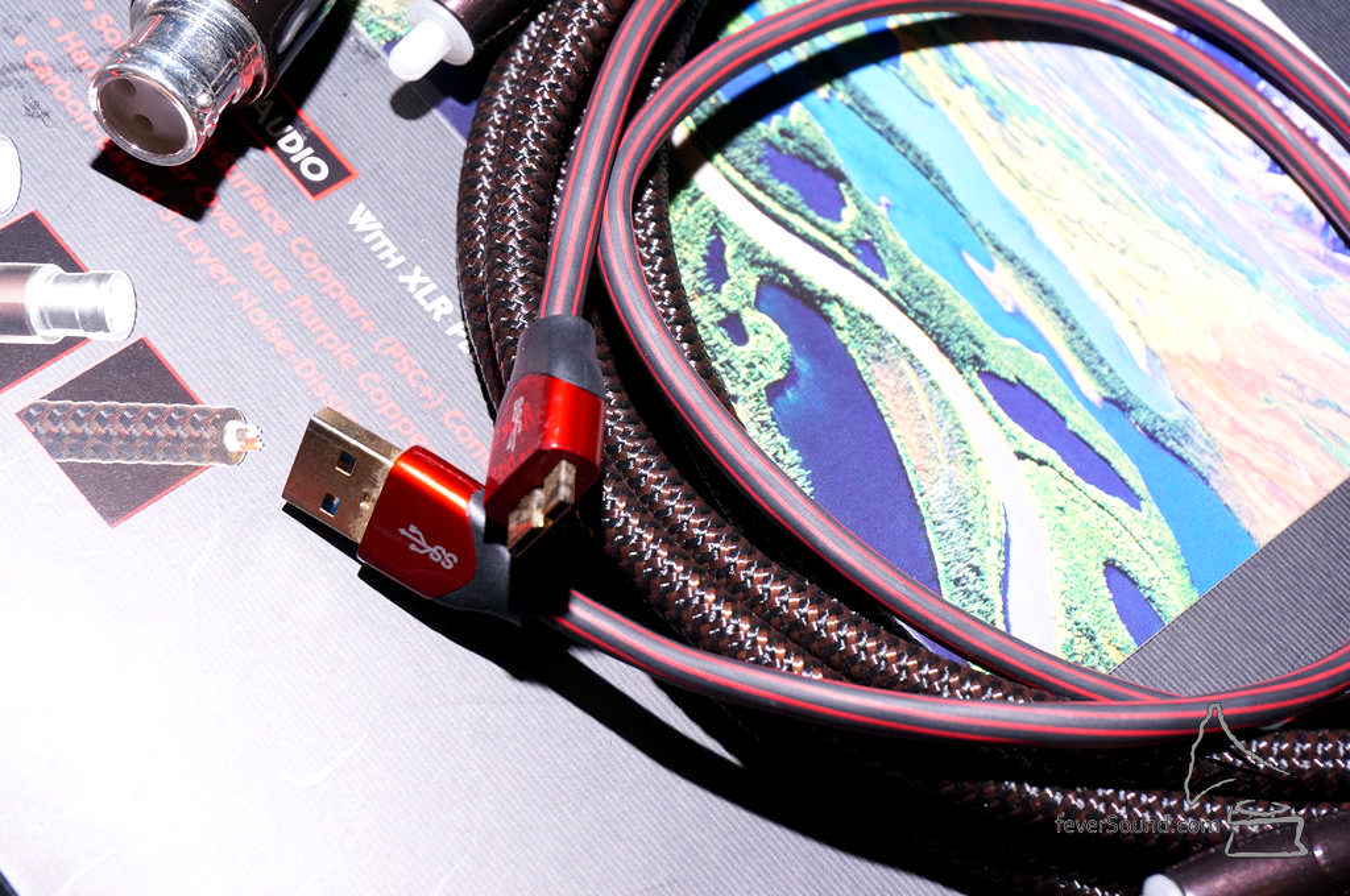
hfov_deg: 27.0
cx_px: 675
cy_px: 448
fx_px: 2809
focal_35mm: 75
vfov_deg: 18.1
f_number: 8
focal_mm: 50
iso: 800
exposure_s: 1/160
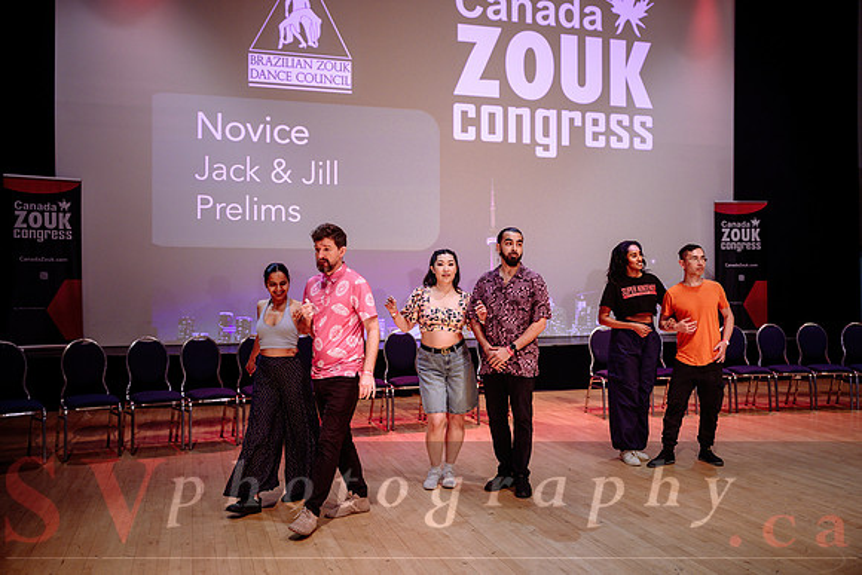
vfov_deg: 41.1
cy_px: 288
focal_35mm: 32
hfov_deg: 58.7
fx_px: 766
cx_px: 431
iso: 1250
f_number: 2
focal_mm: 32
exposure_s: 1/250
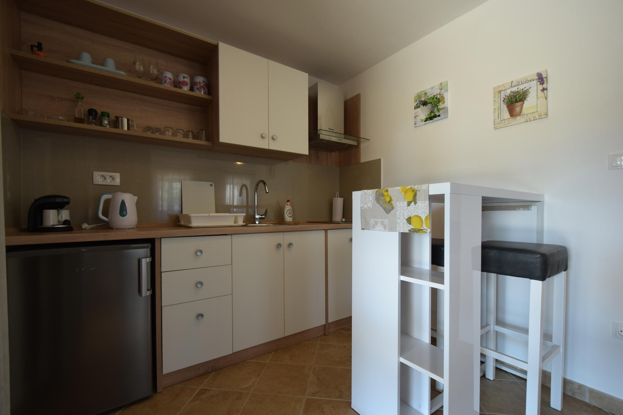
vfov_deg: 77.3
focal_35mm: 15
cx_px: 312
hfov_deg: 100.4
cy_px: 208
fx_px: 260
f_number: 4
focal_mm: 10
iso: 400
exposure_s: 1/60
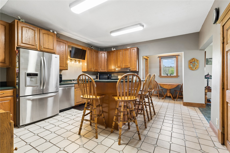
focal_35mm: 16
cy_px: 76
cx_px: 115
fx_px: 102
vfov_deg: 73.7
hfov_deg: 96.7
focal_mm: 16
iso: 400
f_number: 9
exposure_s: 1/4
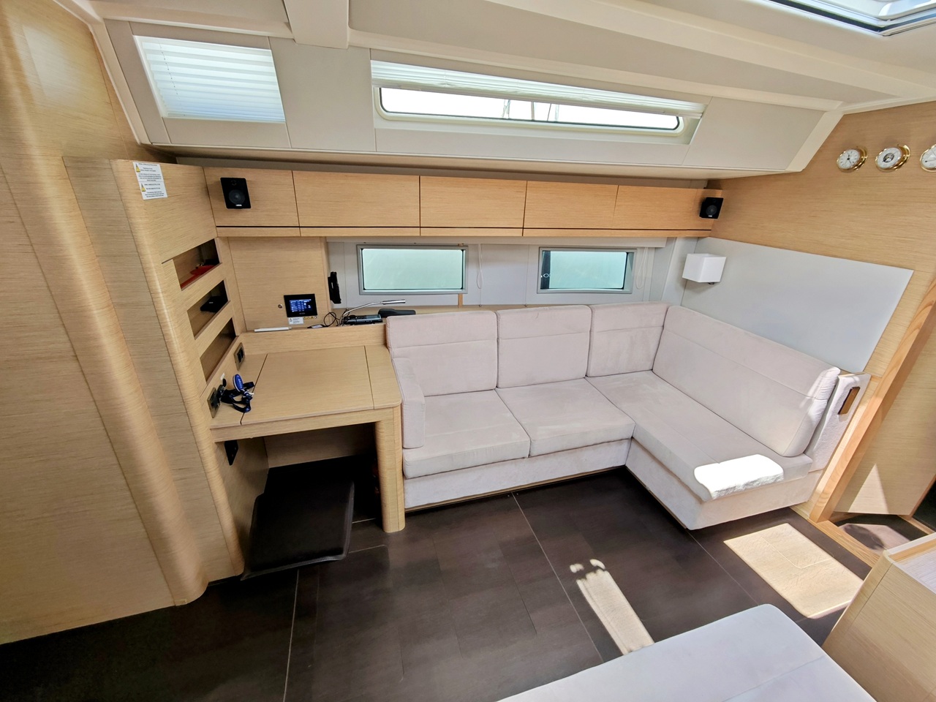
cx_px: 468
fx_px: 379
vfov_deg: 85.7
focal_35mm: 14
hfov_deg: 102.1
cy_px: 351
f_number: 2.2
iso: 64
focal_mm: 2.16
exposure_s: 1/87.3
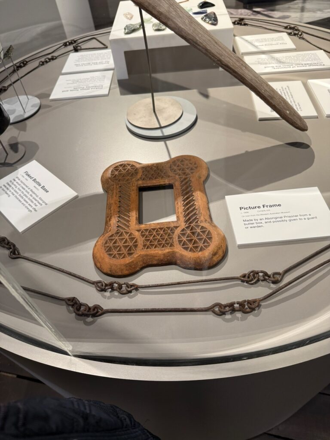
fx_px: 305
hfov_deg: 56.8
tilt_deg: -48.8
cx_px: 165
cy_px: 220
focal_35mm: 24
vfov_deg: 71.6
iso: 160
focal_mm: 6.76
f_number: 1.78
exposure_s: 1/100
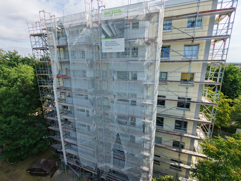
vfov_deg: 78.1
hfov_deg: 94.5
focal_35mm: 16
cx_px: 120
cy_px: 90
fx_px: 111
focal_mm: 3.05
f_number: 2.2
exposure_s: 1/400
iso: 100
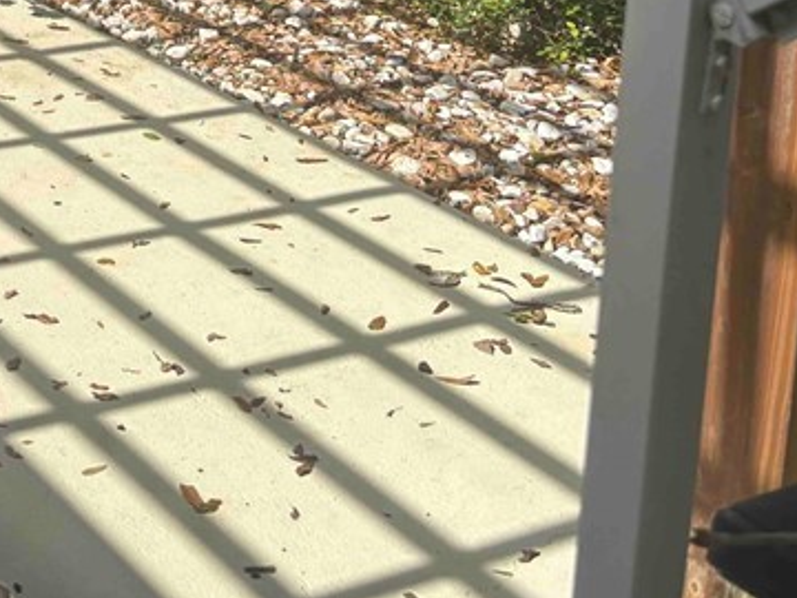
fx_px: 1704
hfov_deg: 24.6
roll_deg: -1.2
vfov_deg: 18.4
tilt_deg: -9.8
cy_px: -199
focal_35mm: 74
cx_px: -77
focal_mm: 5.96
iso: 50
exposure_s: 1/2571
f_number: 1.6
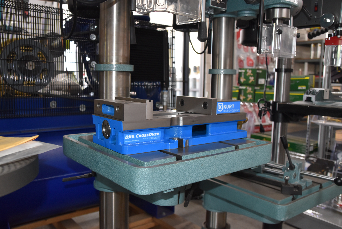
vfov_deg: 41.8
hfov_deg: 59.5
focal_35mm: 32
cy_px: 114
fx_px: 299
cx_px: 171
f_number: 4.5
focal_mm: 21
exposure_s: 1/80
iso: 800
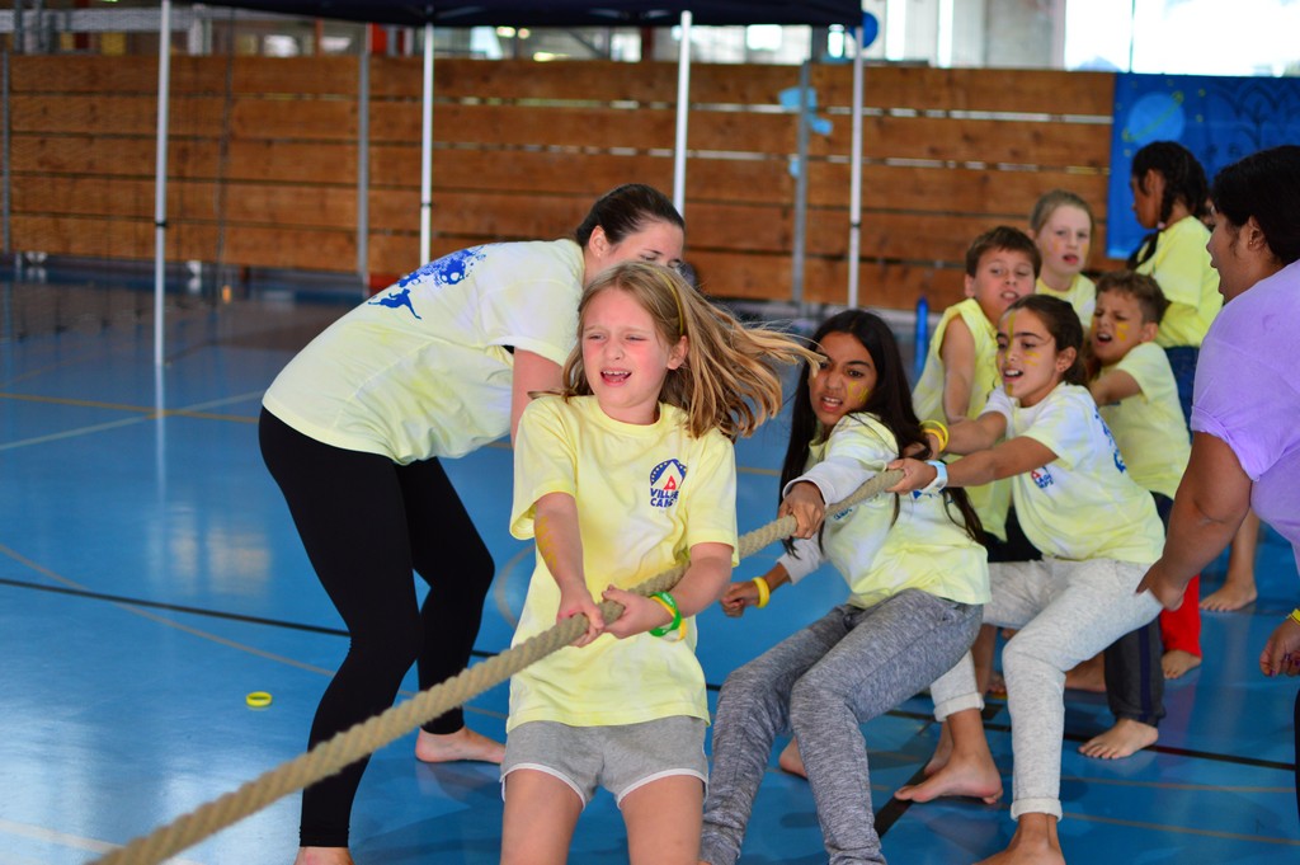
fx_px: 1894
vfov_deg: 25.7
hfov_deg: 37.9
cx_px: 650
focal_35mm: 52
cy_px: 432
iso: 320
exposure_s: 1/400
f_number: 1.8
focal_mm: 35
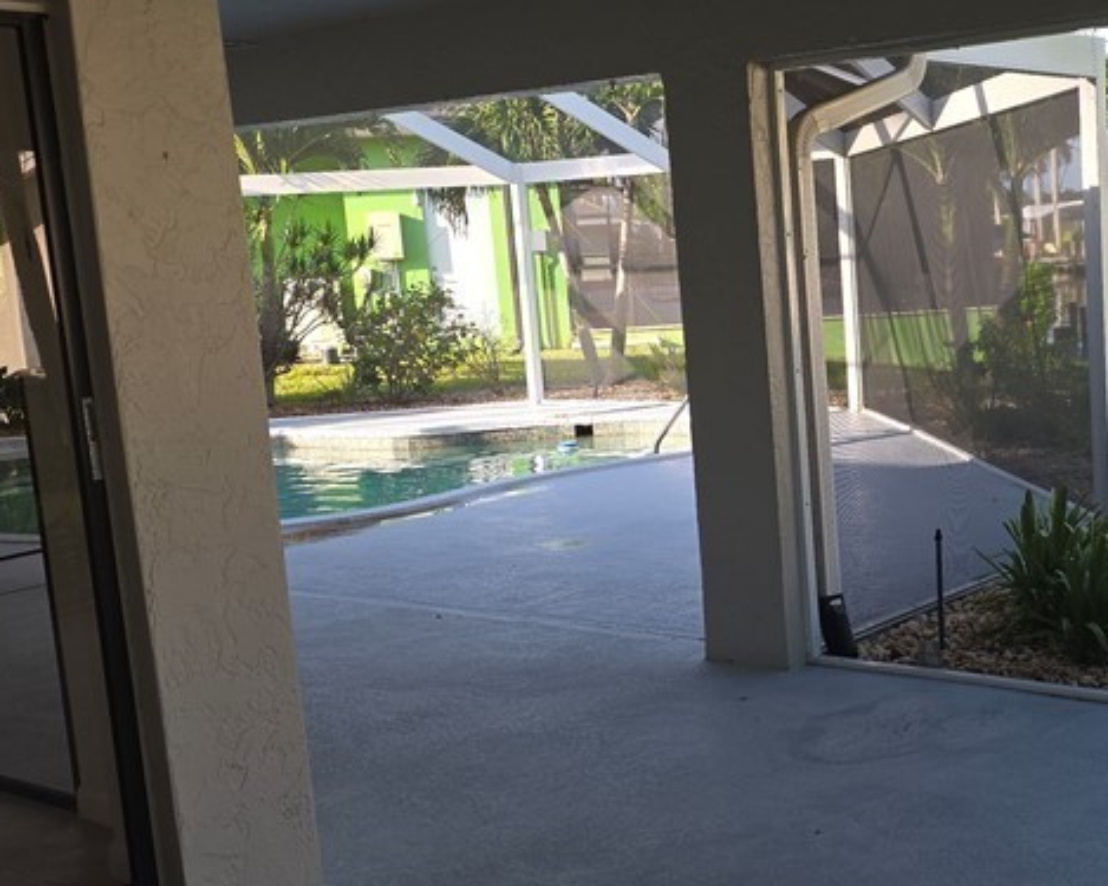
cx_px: 919
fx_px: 1606
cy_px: 489
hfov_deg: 36.5
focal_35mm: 49
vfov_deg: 30.8
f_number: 1.7
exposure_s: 1/120
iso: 12
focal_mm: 6.25
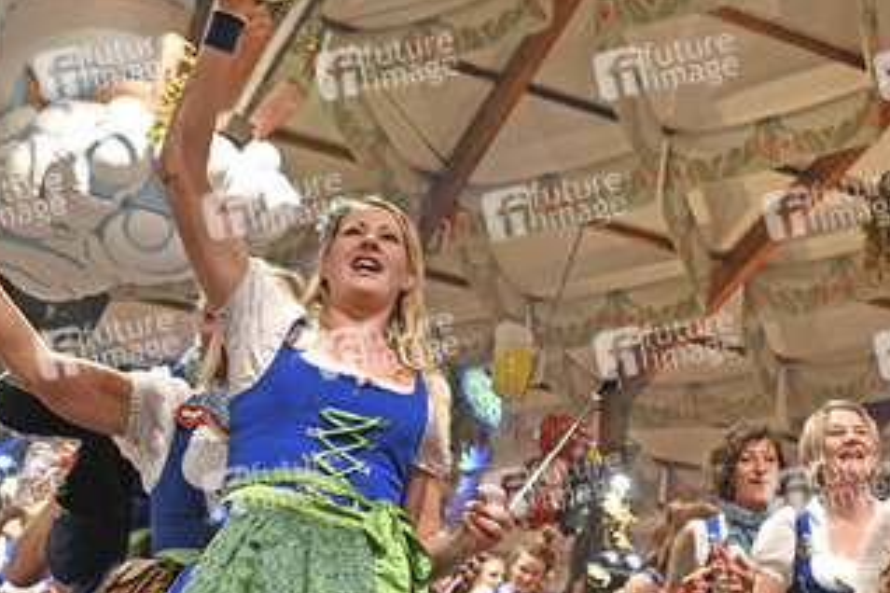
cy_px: 277
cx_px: 591
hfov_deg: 38.5
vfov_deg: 26.5
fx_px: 1261
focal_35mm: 51
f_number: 4
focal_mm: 24
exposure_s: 1/60
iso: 3600
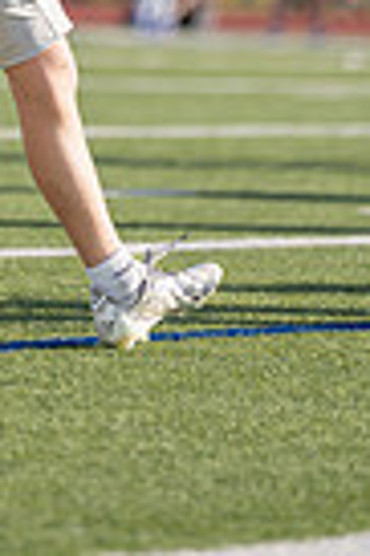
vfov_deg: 3.4
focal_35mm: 600
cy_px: -284
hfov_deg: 2.3
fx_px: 9273
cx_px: -41
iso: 100
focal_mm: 182
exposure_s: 1/2000
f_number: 2.8
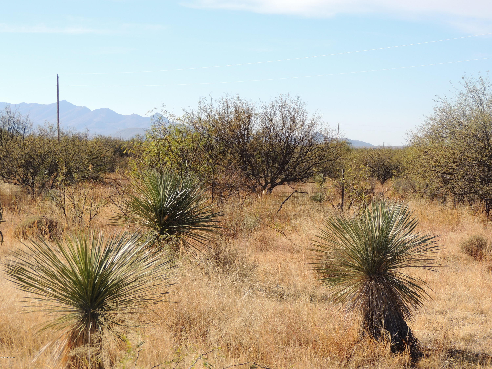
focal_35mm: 100
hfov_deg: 19.6
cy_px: 184
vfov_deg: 14.8
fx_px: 1421
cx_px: 246
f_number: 4.1
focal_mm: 17.8
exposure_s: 1/500
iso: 100
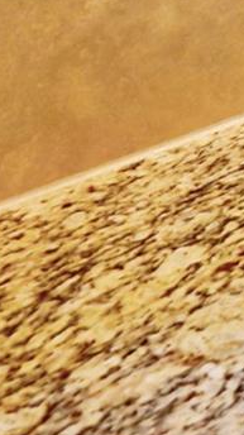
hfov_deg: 7.8
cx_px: 938
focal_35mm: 109
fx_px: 1258
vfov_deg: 17.2
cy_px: -268
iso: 400
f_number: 8
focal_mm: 17.5
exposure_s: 1/8
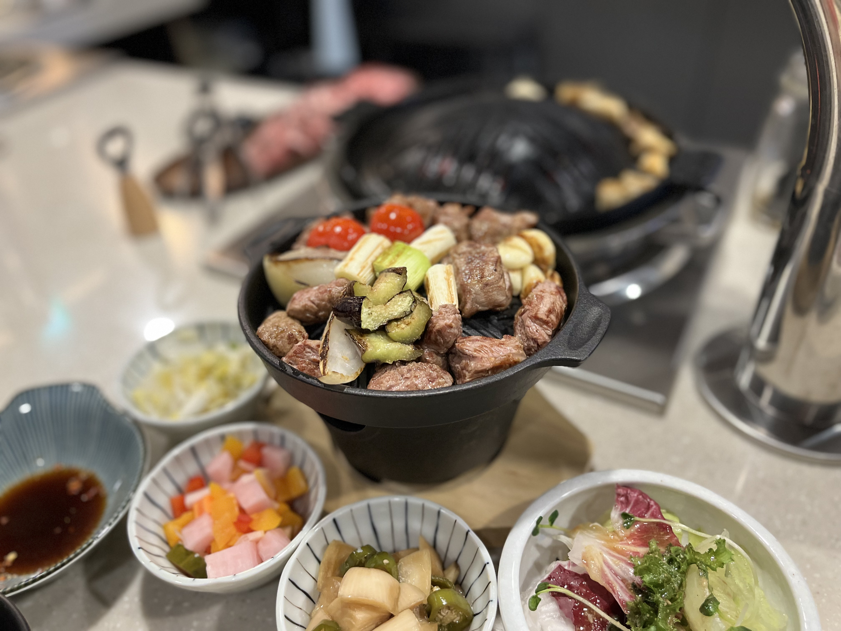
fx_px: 632
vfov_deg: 53.1
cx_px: 420
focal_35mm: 26
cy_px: 316
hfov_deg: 67.3
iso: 320
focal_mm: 5.1
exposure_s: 1/60
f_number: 1.6
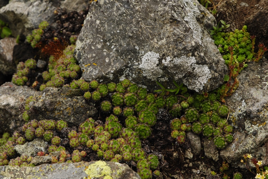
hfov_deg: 16.0
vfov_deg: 10.8
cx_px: 134
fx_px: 951
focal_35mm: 128
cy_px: 90
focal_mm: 85
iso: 200
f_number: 8
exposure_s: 1/200
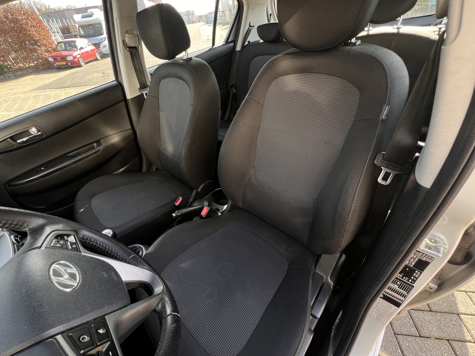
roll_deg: +9.3
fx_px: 178
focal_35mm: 13
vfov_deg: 89.9
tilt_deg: -40.8
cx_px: 238
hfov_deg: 106.2
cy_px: 178
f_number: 1.8
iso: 100
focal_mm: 1.57
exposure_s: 1/99
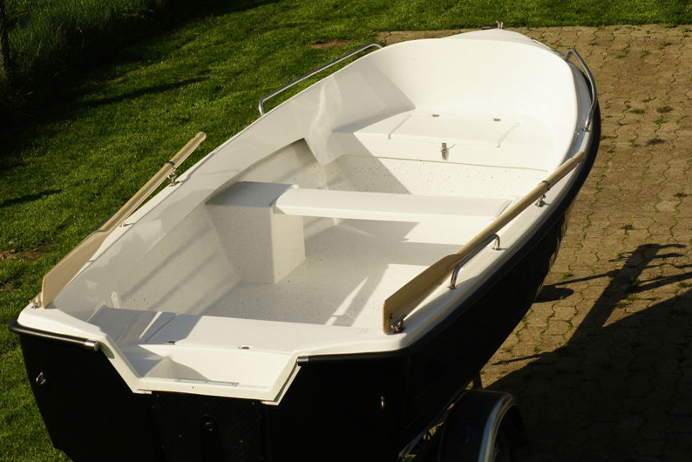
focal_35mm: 159
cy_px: 231
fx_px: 3048
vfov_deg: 8.7
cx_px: 345
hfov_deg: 13.0
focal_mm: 105
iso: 100
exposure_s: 1/250
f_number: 11
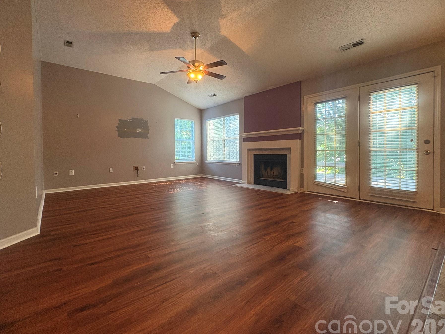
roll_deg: +0.8
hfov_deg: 94.4
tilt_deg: -1.3
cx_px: 210
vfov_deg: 78.0
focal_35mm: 16
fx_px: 206
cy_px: 155
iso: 320
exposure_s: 1/60
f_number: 2.2
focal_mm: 2.22
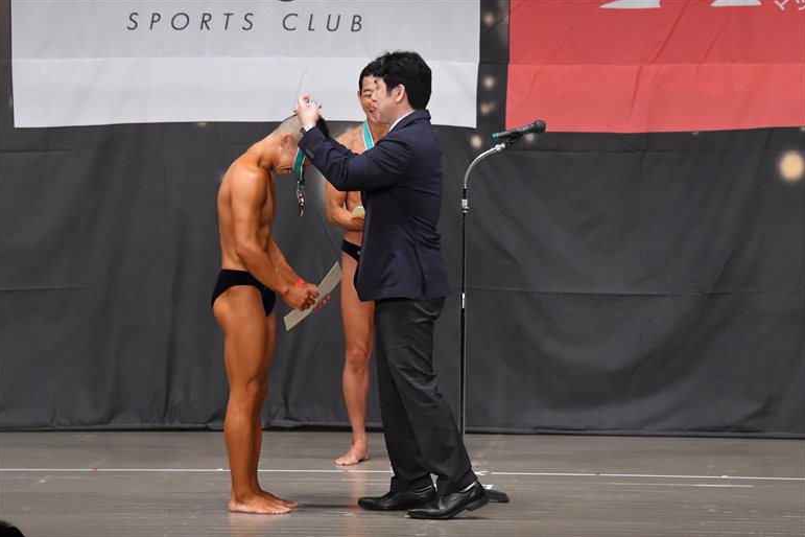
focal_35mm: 203
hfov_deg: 10.1
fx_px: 4539
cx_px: 401
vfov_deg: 6.8
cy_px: 268
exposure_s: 1/400
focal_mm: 135
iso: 5000
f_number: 5.6
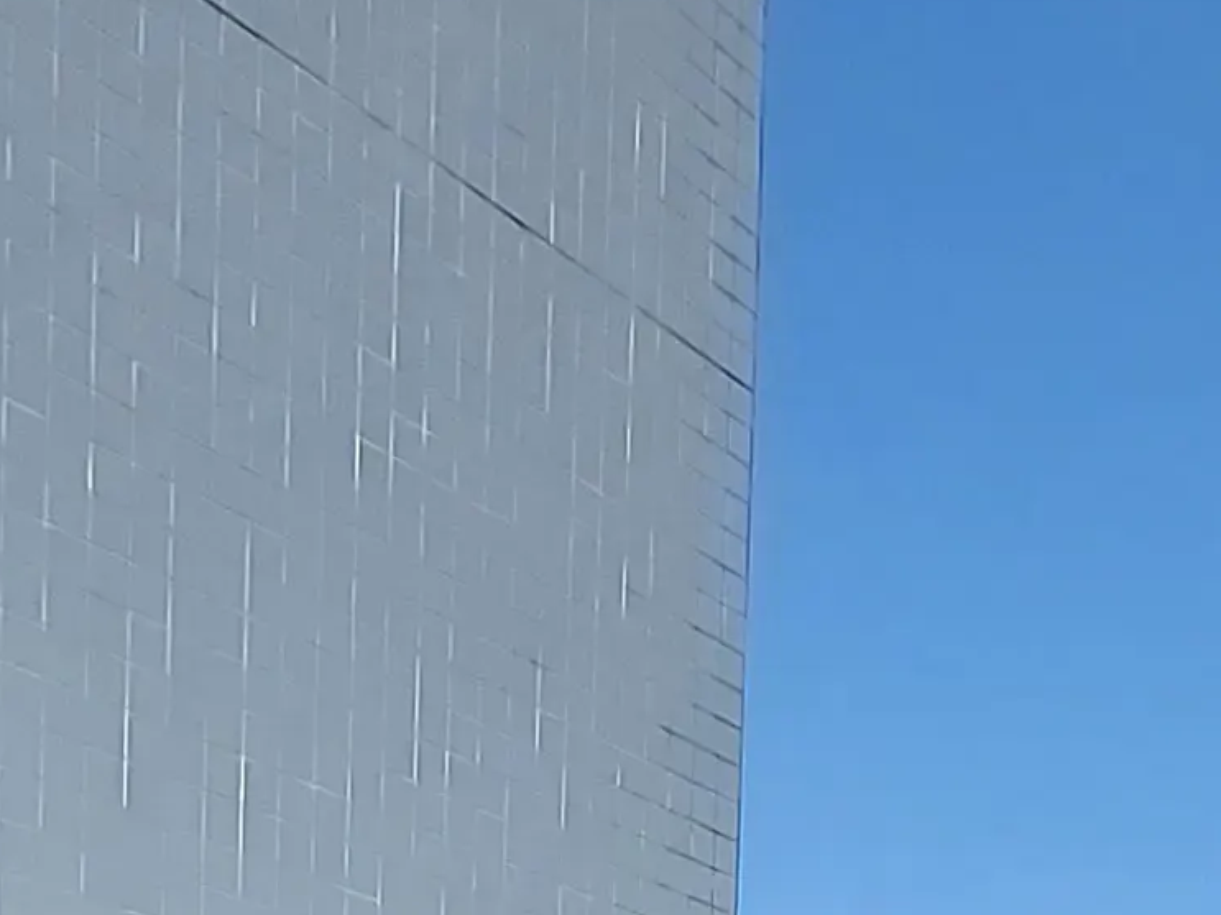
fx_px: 2469
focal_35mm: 70
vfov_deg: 15.9
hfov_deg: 26.6
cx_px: 1149
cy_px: 1887
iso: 50
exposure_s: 1/1870
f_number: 2.2
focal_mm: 1.74
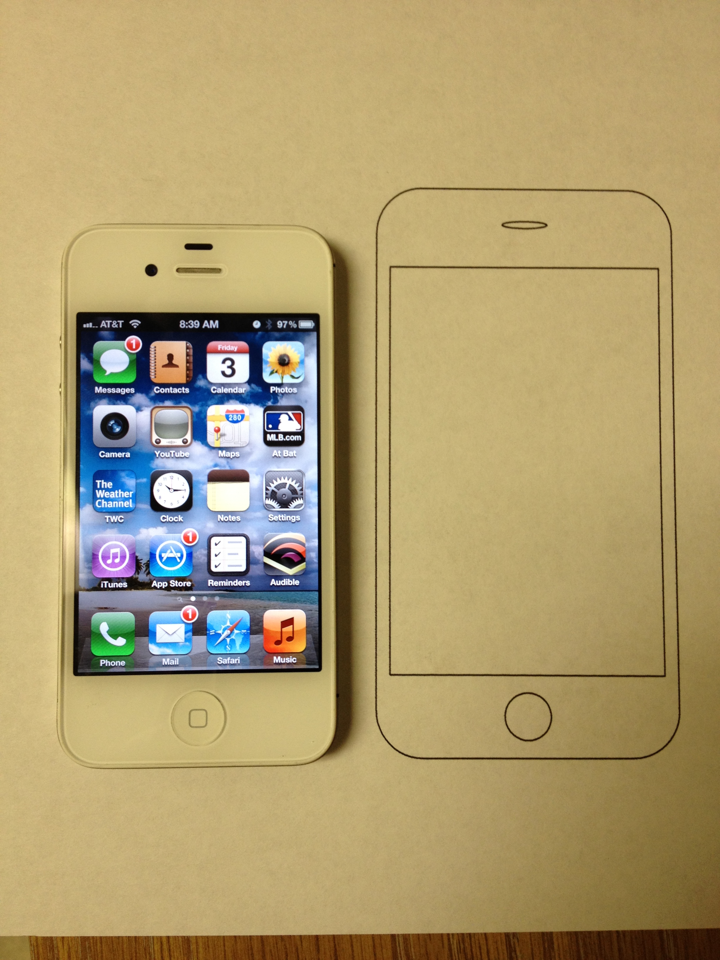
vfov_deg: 52.6
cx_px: 360
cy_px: 480
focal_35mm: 35
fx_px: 971
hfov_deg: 40.7
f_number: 2.4
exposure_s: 1/40
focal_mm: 4.28
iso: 64
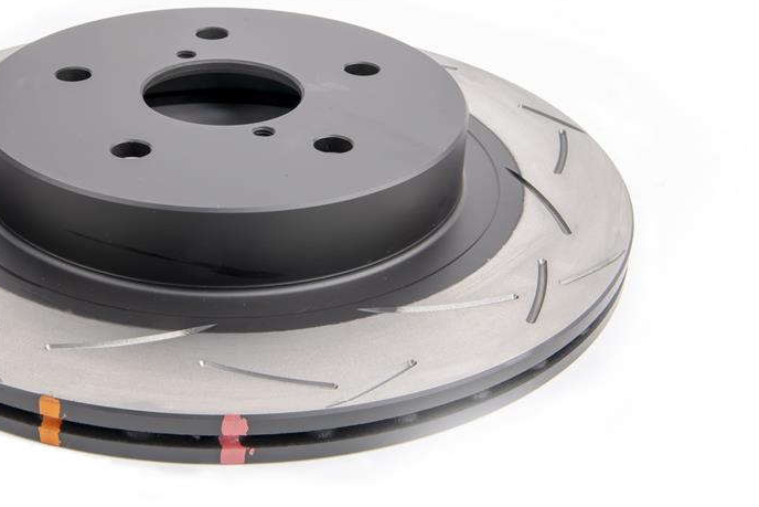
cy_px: 175
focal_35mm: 64
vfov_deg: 21.2
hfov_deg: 31.1
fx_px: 1350
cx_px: 235
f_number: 22
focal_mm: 43
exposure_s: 1/160
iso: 100
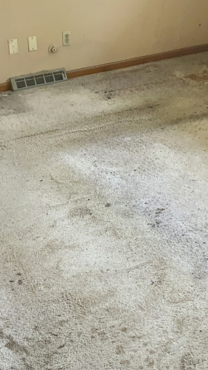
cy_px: 148
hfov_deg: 20.4
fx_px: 578
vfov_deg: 35.3
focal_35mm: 59
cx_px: 111
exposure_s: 1/60
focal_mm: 3
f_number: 1.8
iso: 100
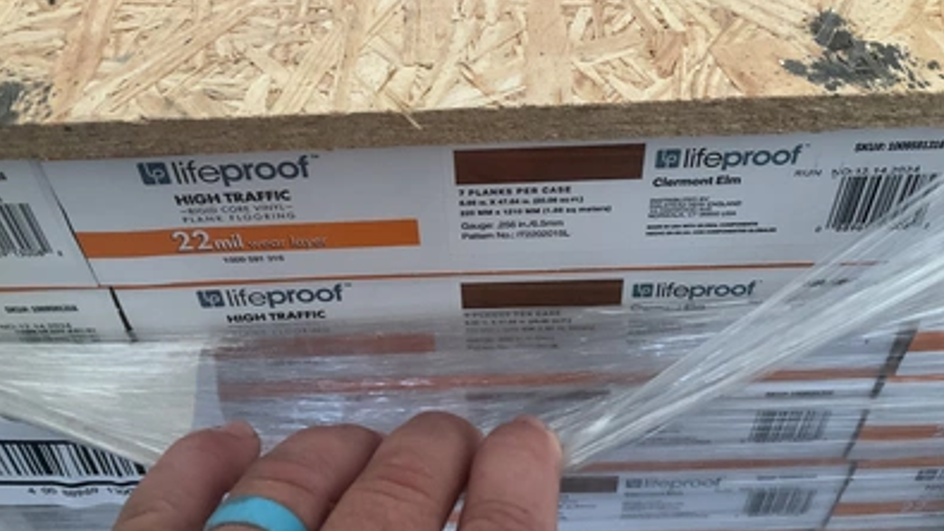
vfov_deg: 36.3
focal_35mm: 32
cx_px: 468
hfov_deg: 61.0
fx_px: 801
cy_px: 179
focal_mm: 3
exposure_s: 1/60
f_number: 1.8
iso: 100
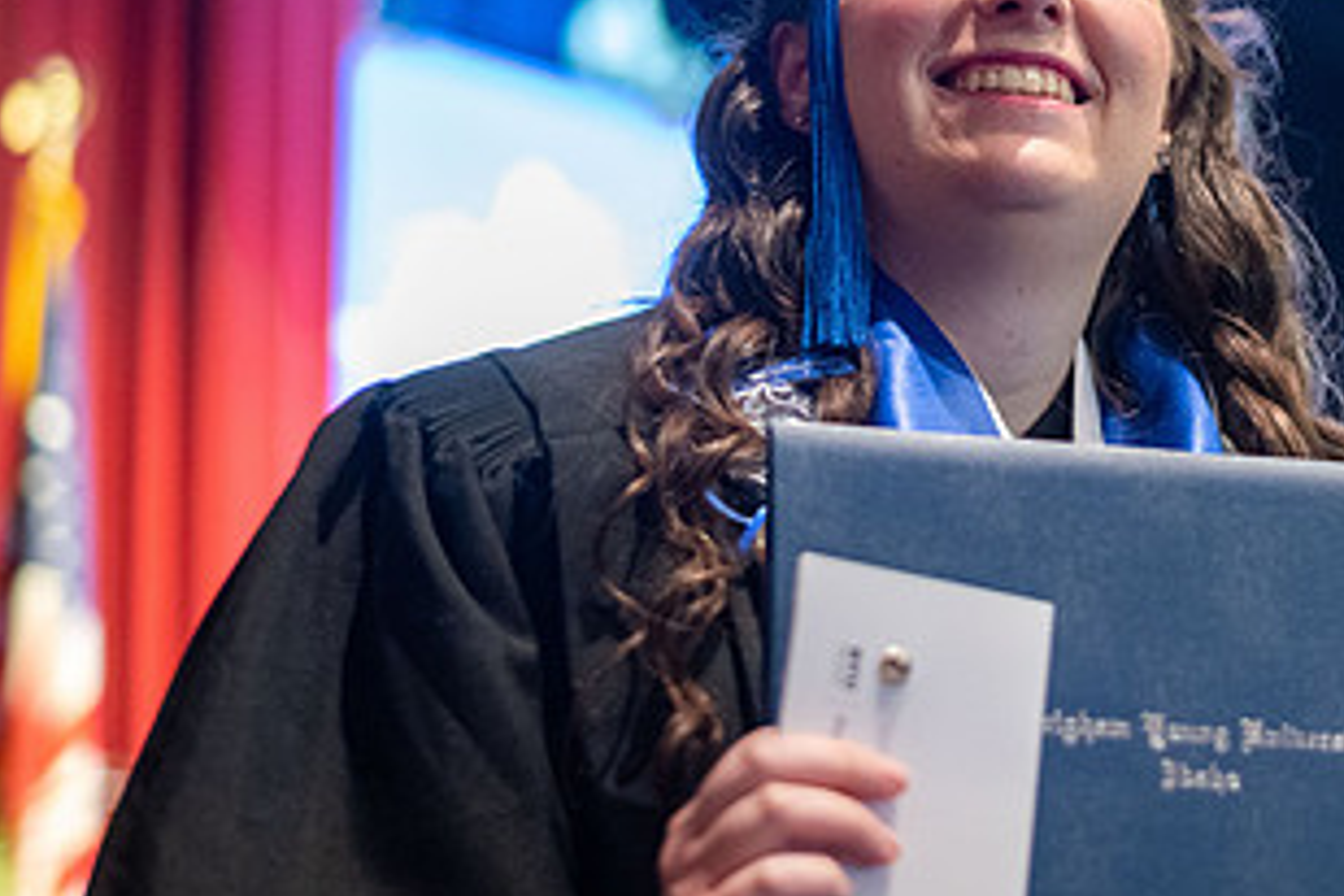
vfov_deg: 14.5
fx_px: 3509
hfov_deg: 21.6
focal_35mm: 94
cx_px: 905
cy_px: 189
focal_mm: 50
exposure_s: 1/125
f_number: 1.8
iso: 3200
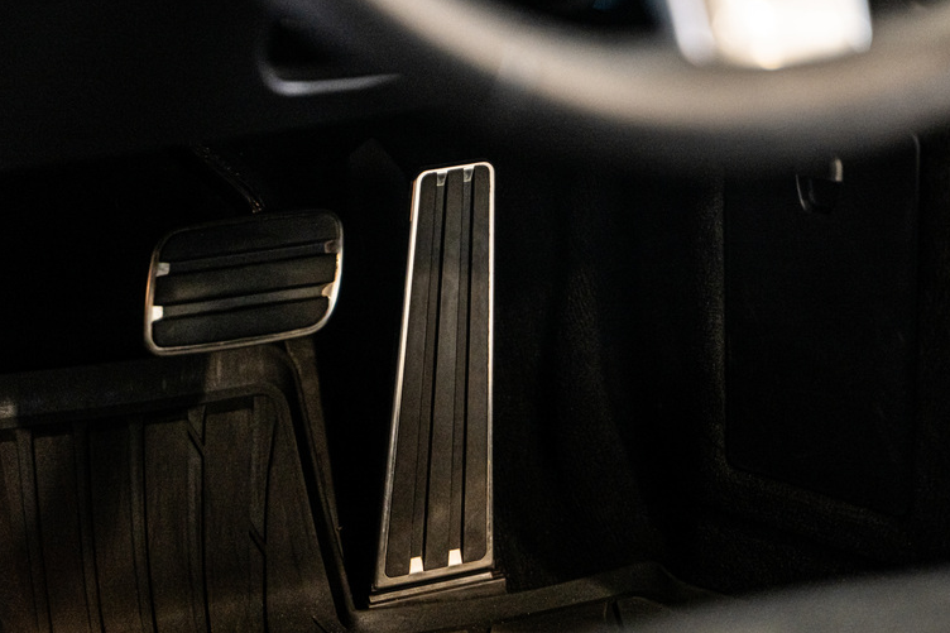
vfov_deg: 13.4
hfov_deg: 20.0
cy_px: 316
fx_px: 2691
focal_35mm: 102
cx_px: 388
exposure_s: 1/125
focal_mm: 75
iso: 1600
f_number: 2.8
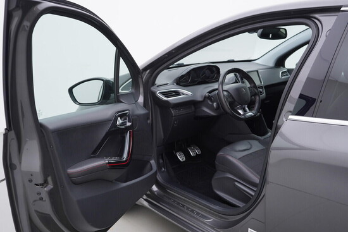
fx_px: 348
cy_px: 116
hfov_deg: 53.1
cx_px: 174
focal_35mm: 36
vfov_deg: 36.9
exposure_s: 1/60
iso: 125
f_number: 3.5
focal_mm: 24
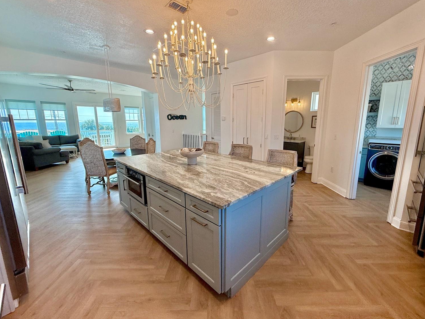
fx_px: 184
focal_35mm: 15
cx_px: 221
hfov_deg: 98.1
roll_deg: -0.4
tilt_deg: -10.5
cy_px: 154
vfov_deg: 81.7
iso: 50
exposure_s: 1/236
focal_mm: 2.22
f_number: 2.2
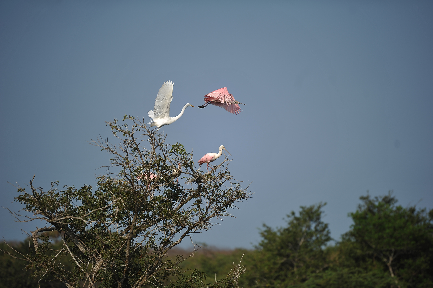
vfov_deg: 6.9
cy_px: 144
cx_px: 216
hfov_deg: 10.3
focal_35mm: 200
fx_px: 2404
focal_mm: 200
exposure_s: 1/3200
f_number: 2.8
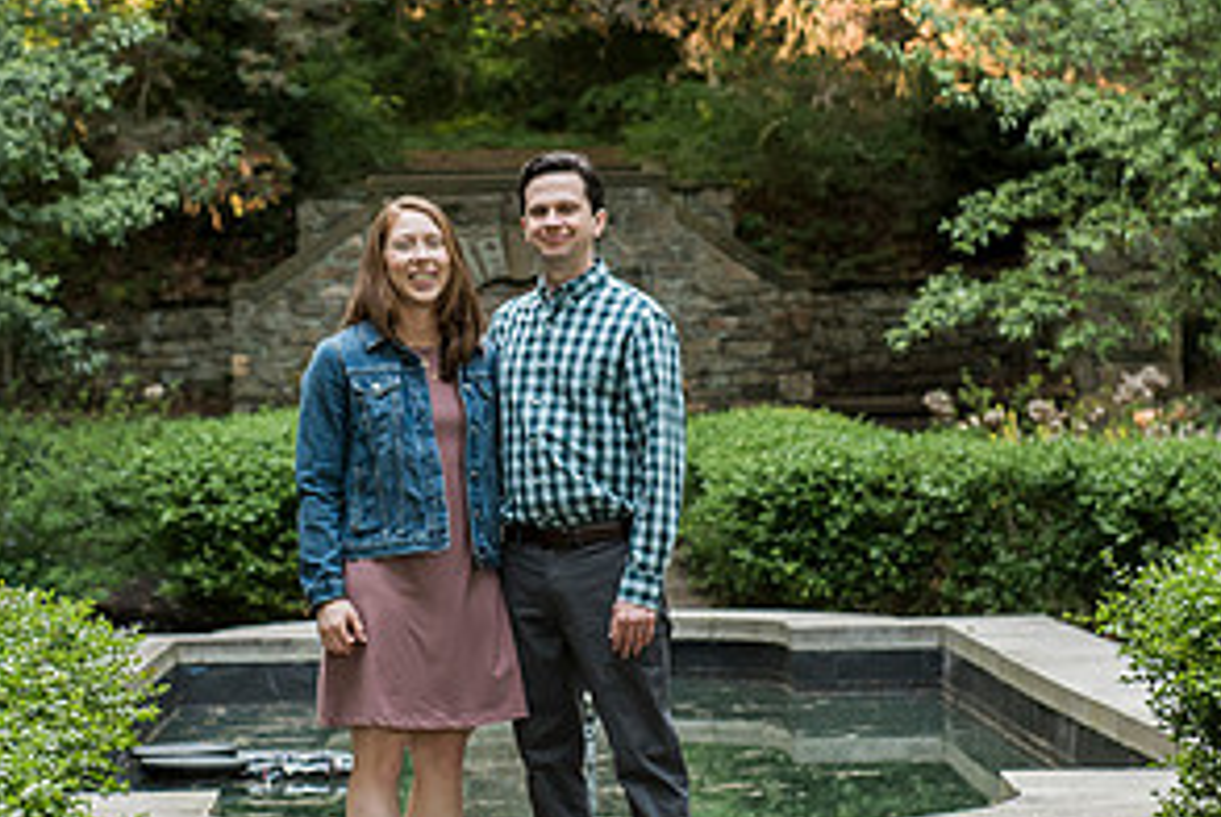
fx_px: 5059
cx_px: 374
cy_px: 314
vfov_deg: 9.2
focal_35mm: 149
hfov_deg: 13.7
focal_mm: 70
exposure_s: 1/80
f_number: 4
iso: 1000
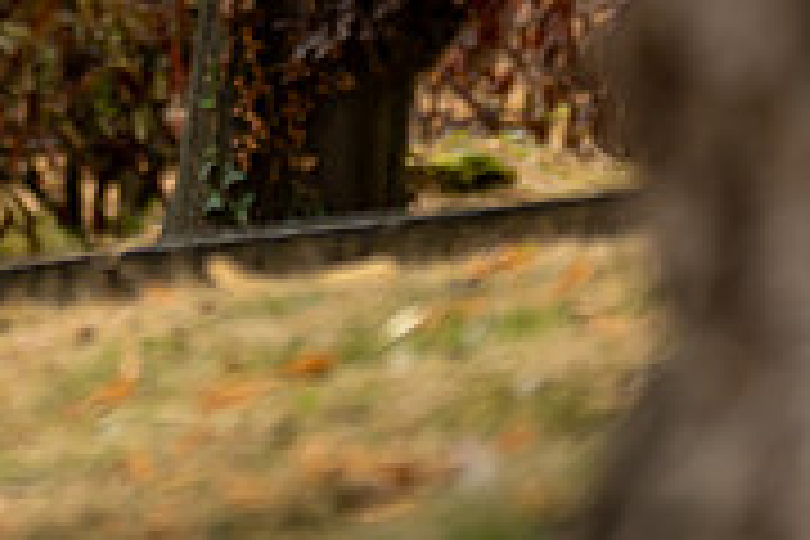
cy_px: -359
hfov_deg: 4.6
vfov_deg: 3.1
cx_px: -568
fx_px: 10057
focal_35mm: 447
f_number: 2.8
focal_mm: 95
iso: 640
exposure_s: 1/800
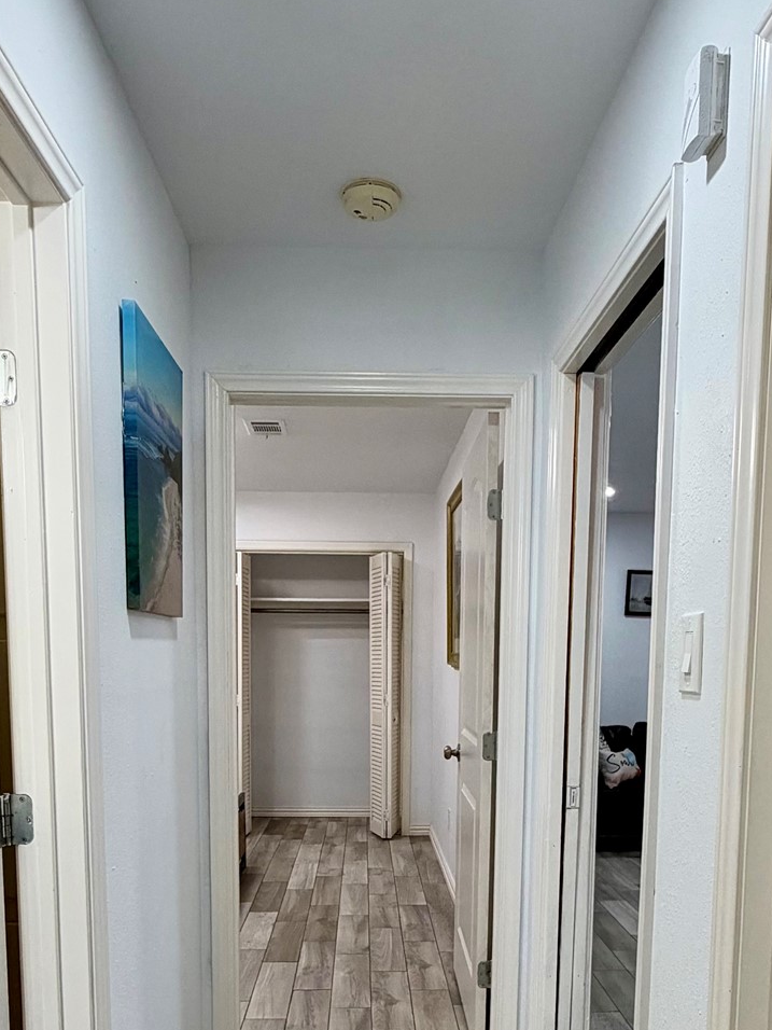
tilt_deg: -6.0
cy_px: 753
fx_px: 892
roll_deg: -0.7
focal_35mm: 30
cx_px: 396
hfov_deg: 46.8
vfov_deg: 57.4
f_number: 2.2
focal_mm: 2.22
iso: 160
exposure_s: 1/120
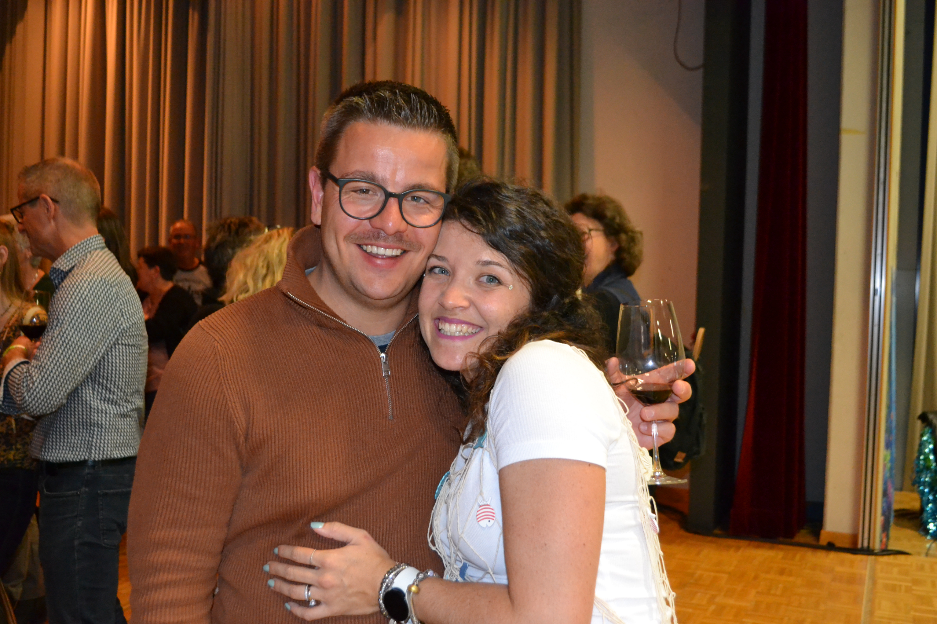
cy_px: 312
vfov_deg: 36.9
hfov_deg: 53.1
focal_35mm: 36
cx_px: 468
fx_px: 937
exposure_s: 1/60
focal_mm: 24
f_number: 4
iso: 3200
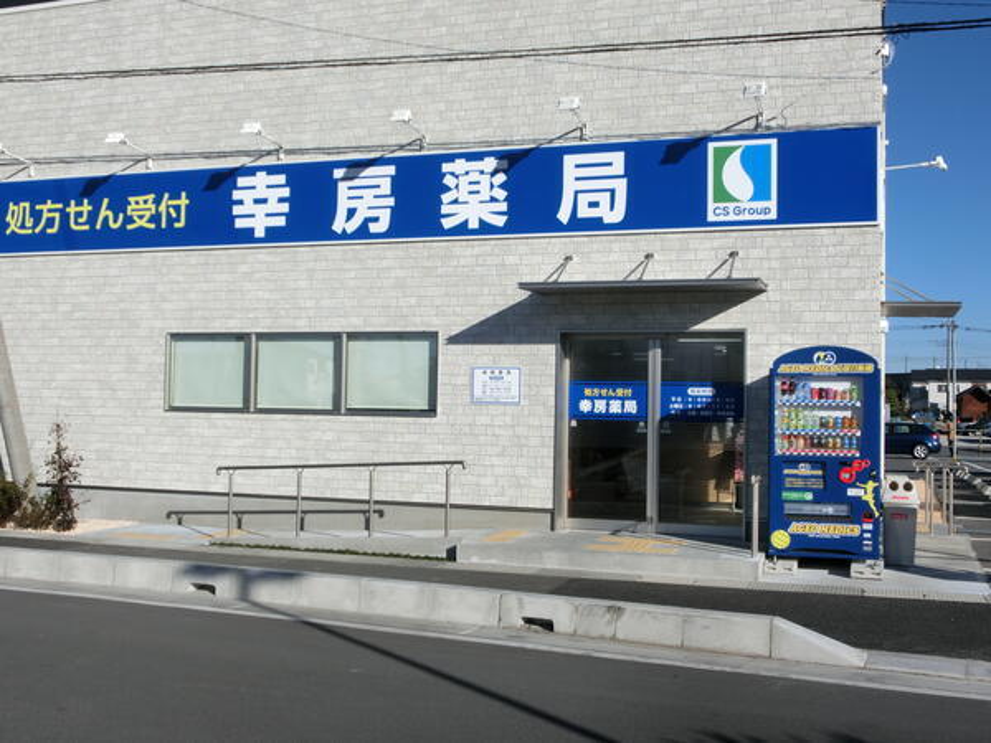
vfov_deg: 36.0
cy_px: 372
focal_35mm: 40
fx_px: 1145
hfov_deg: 46.8
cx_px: 496
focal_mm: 7.15
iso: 80
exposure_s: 1/250
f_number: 10.1
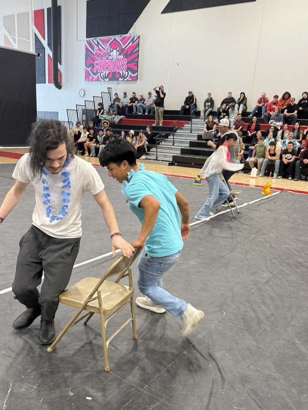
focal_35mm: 32
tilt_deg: -20.9
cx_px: 135
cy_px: 249
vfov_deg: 56.3
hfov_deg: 44.1
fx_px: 380
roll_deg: +4.0
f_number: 1.78
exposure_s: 1/60
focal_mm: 6.76
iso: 125
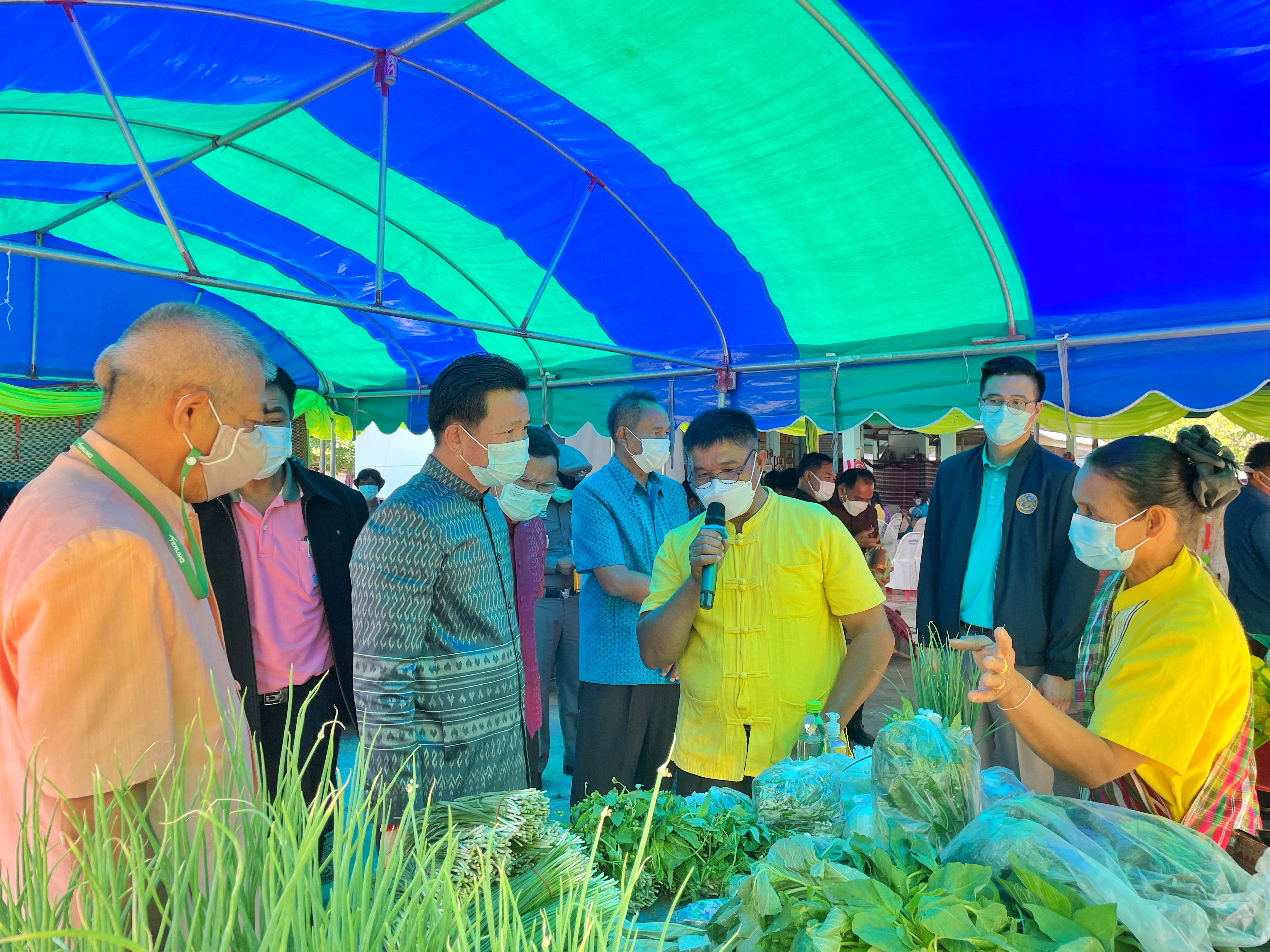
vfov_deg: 53.1
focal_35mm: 26
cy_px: 476
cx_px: 635
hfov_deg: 67.3
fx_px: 954
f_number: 1.6
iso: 32
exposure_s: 1/143
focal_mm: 4.2
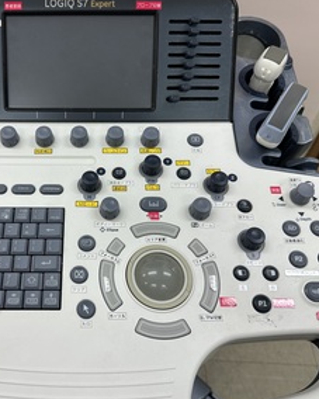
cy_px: 204
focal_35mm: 33
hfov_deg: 43.3
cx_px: 86
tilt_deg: -51.8
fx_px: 390
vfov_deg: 54.2
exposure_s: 1/169
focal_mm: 6.86
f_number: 1.78
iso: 64
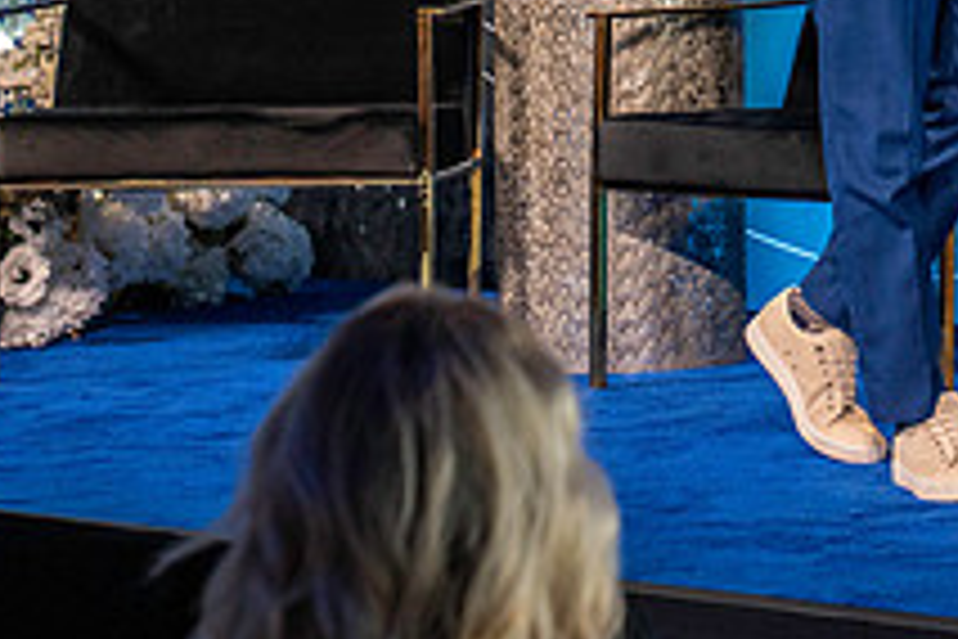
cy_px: -173
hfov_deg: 10.6
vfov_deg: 7.1
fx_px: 5082
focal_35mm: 191
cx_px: 1057
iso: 3200
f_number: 4.5
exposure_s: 1/200
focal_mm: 70
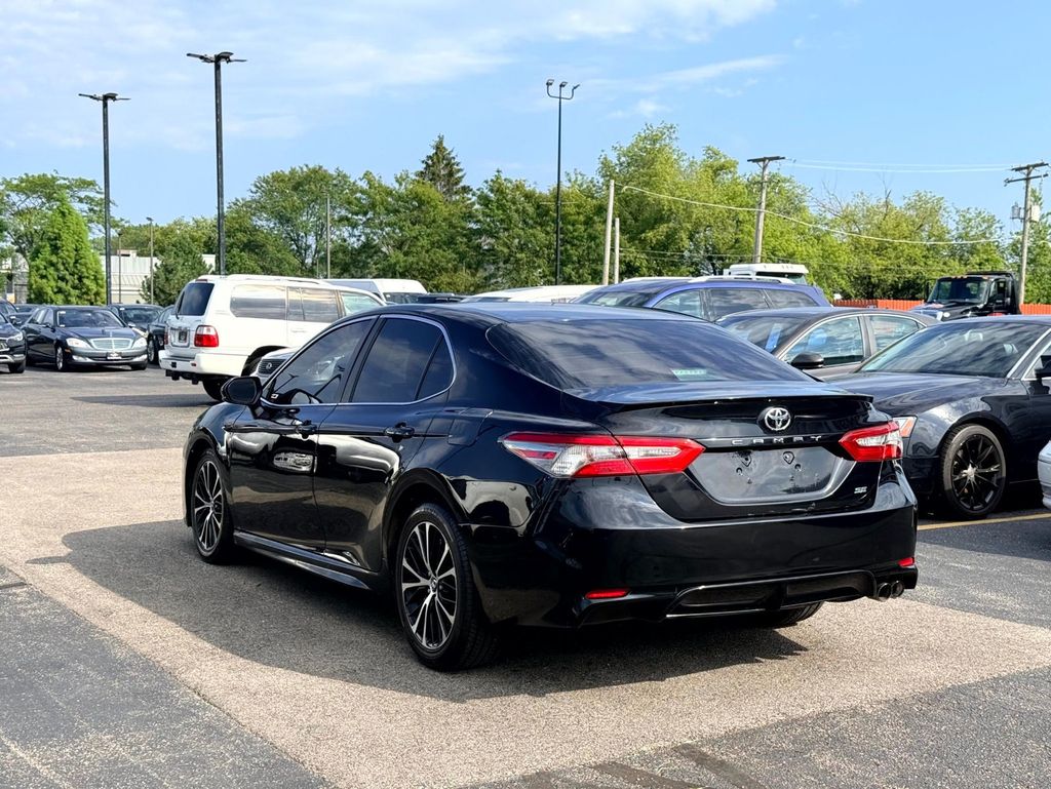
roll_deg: -0.8
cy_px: 394
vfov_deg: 30.3
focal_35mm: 48
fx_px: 1458
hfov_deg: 39.6
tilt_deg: -2.3
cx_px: 526
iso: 100
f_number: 1.78
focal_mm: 6.76
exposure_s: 1/2762
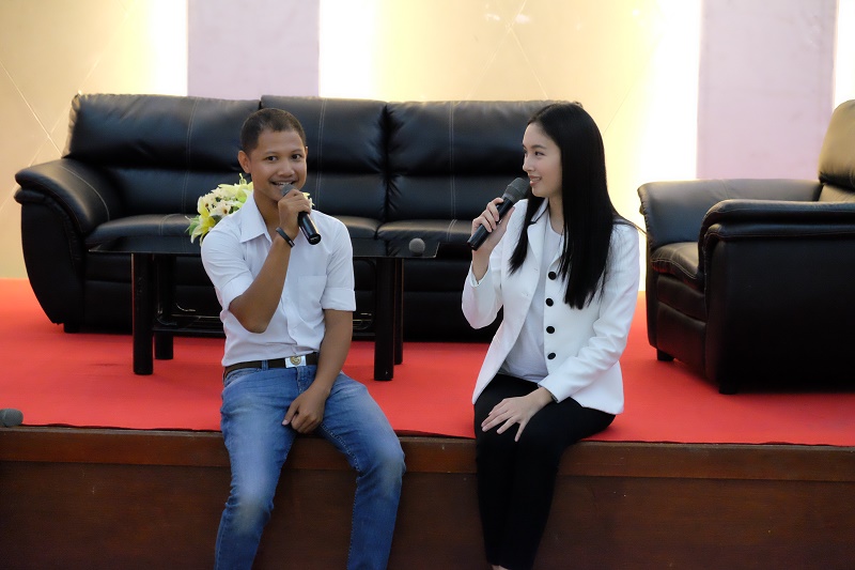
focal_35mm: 83
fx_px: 1971
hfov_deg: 24.5
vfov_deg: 16.4
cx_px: 428
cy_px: 285
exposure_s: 1/100
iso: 6400
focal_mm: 55
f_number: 4
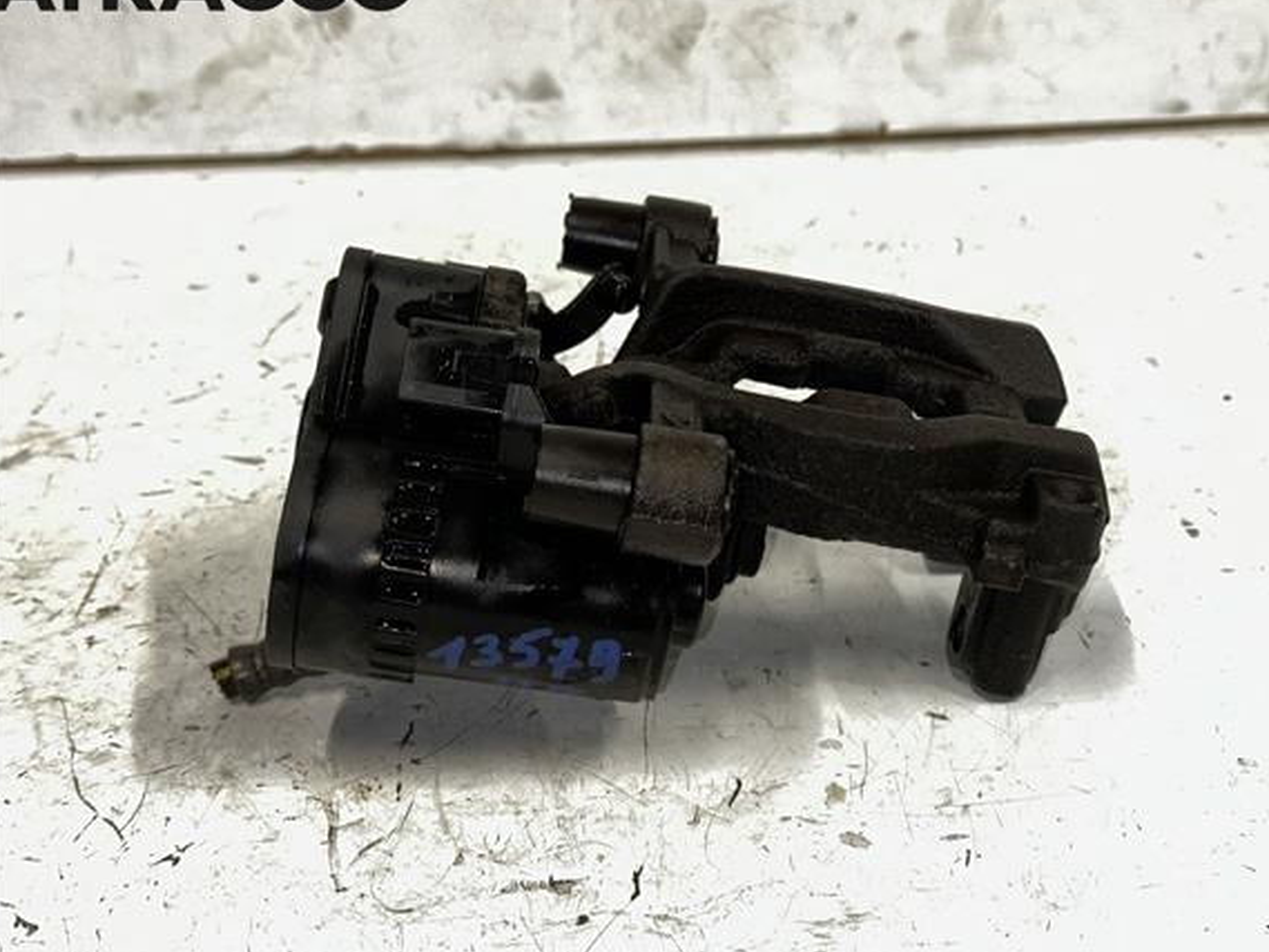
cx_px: 703
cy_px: 470
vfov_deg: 27.0
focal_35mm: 54
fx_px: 1980
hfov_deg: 35.5
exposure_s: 1/17
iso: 50
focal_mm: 6.86
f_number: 1.78
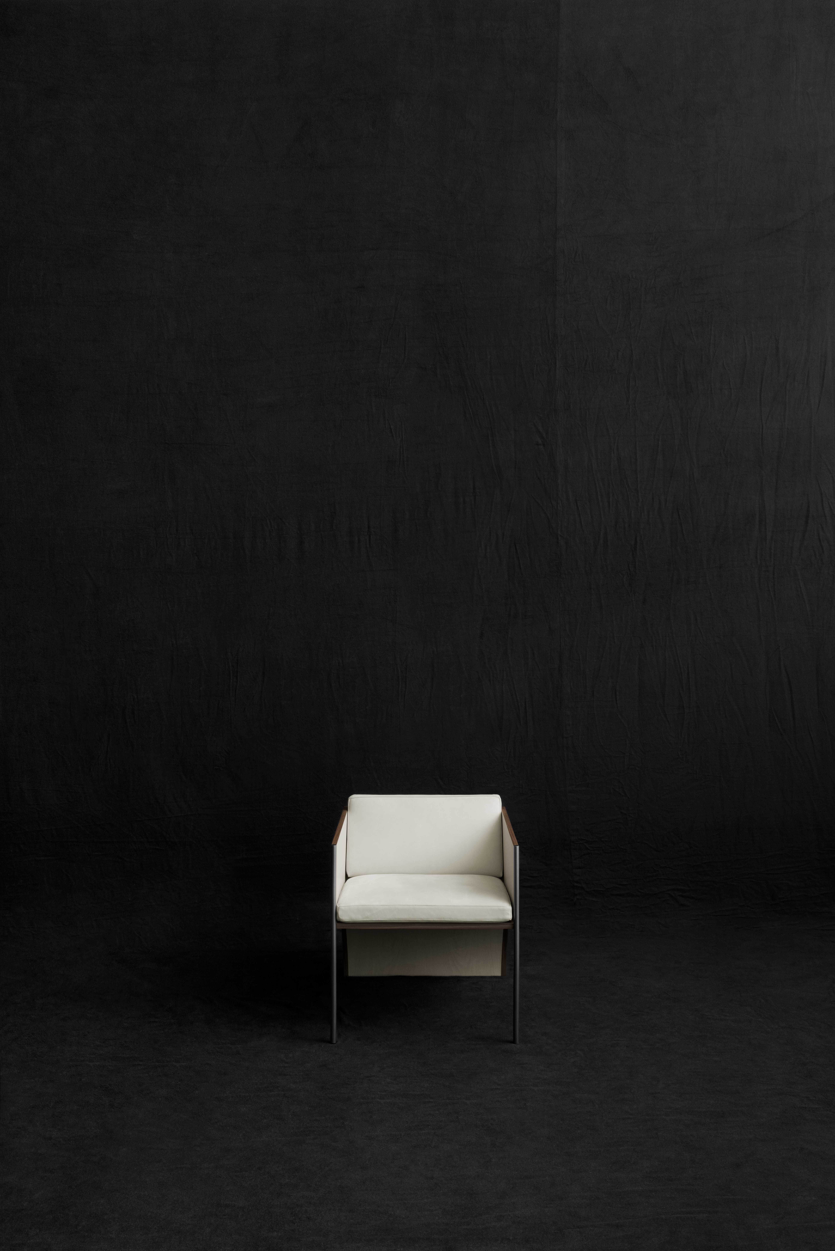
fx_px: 1217
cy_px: 626
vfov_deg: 54.4
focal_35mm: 35
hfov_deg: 37.9
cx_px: 418
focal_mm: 35
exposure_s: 1/125
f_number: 9.5
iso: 100
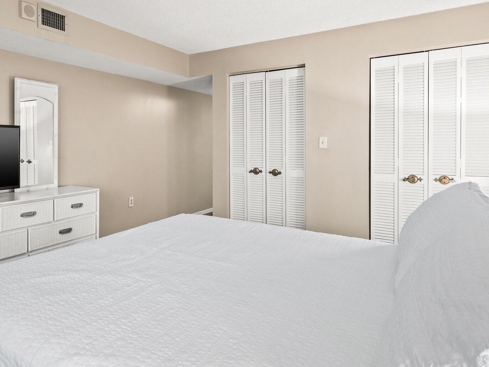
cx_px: 157
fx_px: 335
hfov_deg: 69.8
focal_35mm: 24
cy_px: 143
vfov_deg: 56.8
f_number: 8
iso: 800
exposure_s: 1.3
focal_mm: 11
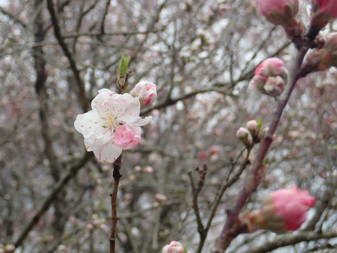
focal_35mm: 65
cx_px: 168
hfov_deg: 29.8
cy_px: 126
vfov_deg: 22.6
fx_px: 633
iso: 125
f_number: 3.8
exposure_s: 1/250
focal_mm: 11.78
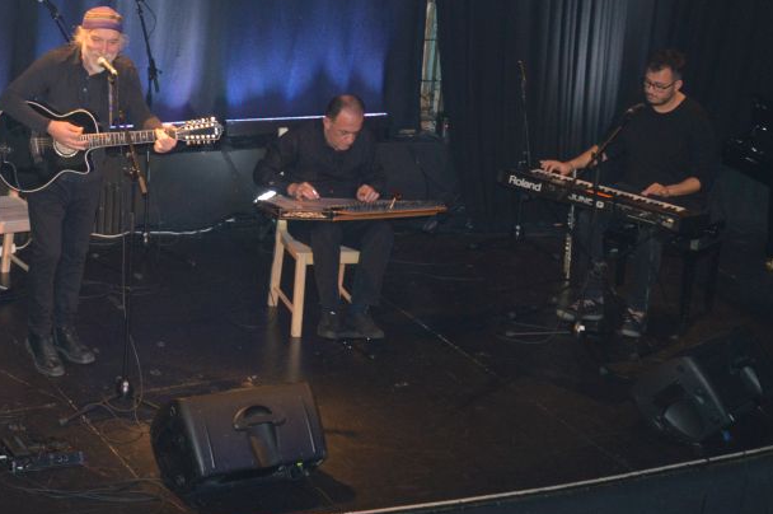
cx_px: 130
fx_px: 2059
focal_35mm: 96
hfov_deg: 21.0
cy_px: 147
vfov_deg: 14.2
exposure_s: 1/60
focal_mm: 38
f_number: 4.5
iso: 800
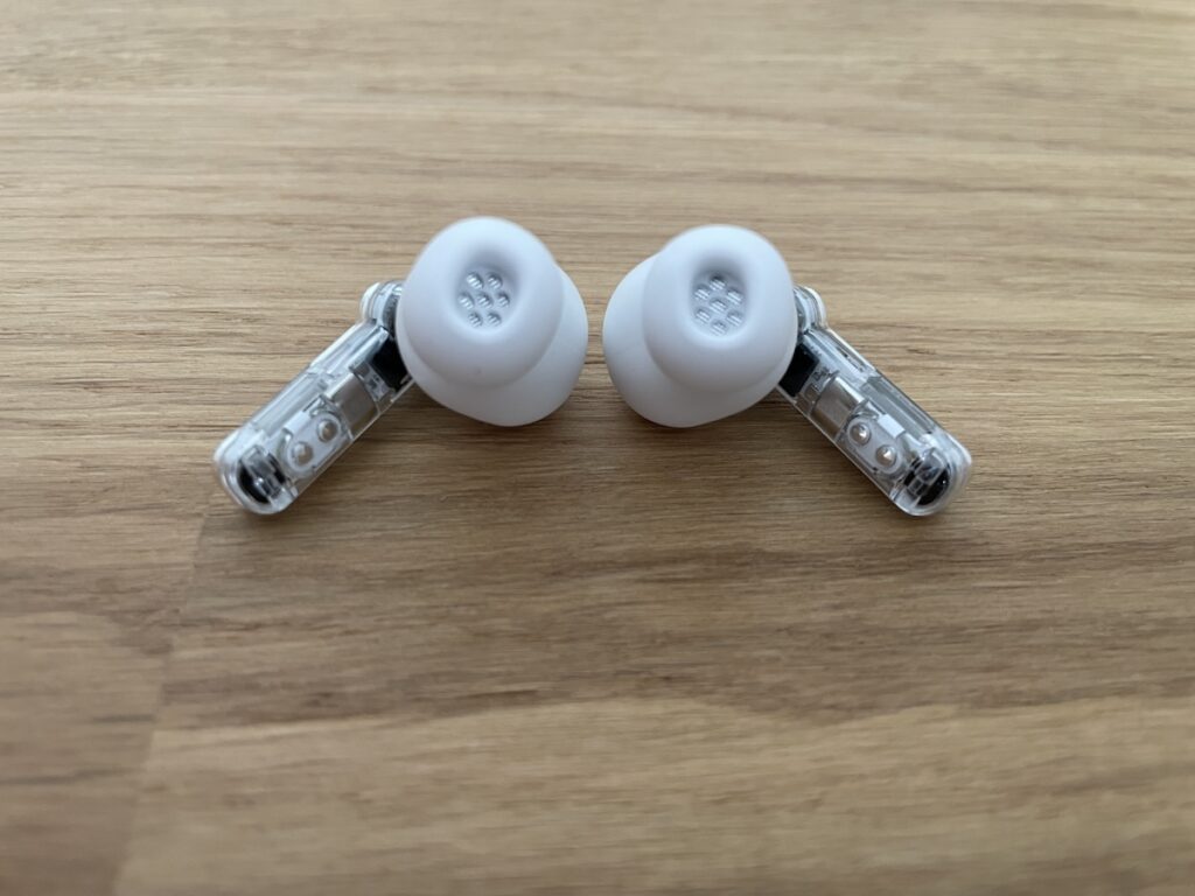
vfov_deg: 53.1
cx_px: 598
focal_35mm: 26
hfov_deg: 67.3
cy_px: 448
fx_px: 898
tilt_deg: -48.0
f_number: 1.6
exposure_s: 1/60
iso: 250
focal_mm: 4.2
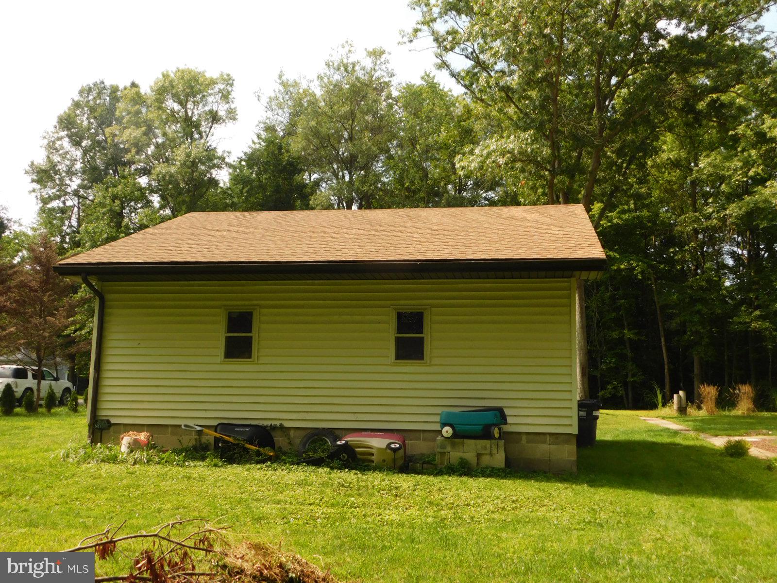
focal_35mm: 36
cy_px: 292
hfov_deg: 51.4
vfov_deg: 39.7
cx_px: 388
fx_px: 808
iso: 125
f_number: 3.5
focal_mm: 6.3
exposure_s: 1/640
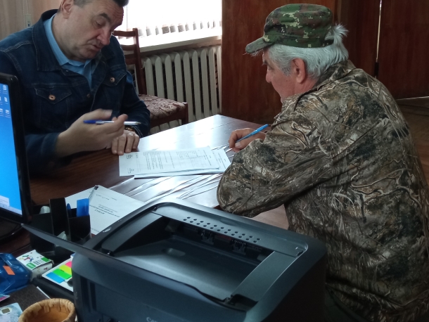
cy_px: 117
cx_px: 287
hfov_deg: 40.7
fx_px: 570
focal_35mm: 46
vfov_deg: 31.4
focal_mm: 3.79
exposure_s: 1/25
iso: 407
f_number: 2.2
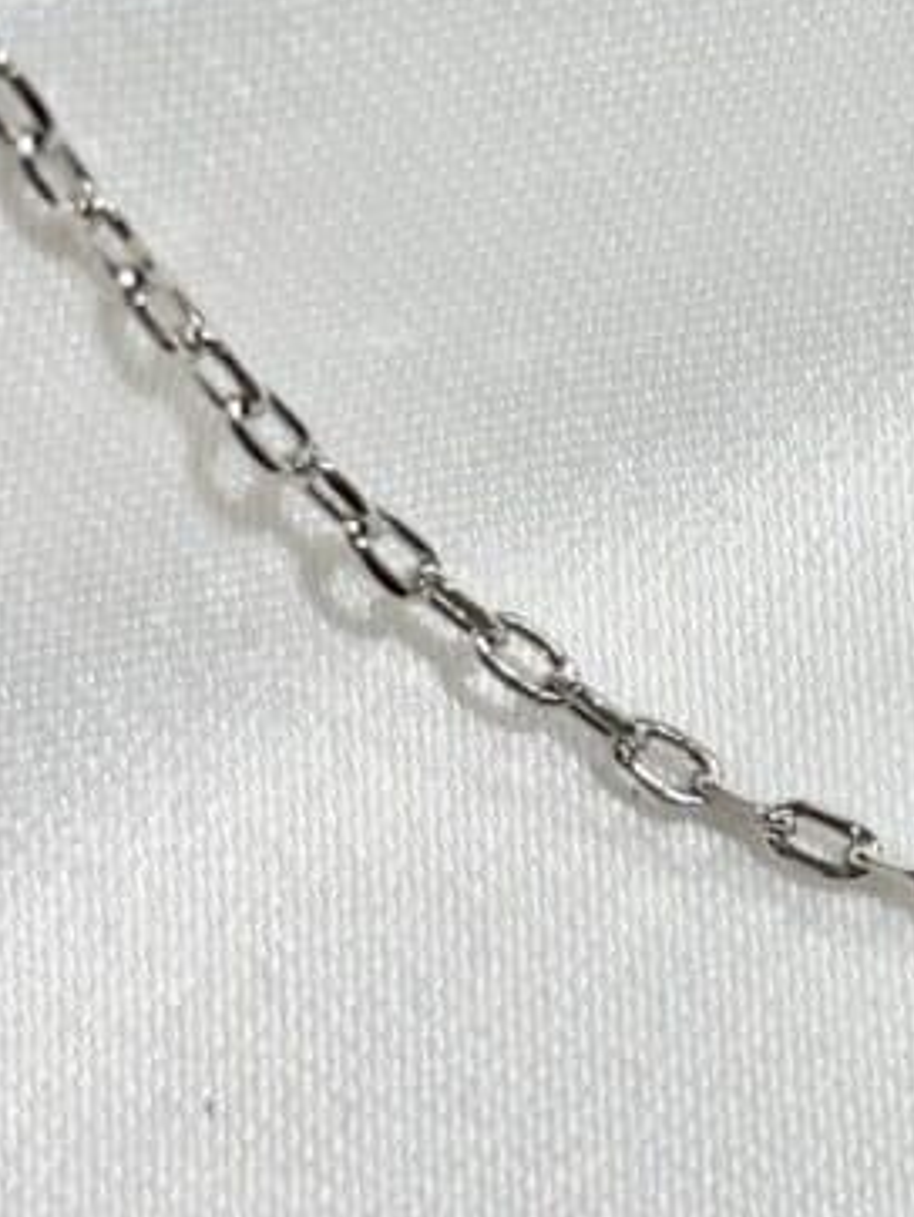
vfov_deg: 13.4
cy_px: 440
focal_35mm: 147
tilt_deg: -49.5
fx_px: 5169
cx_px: 1092
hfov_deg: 10.0
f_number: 1.6
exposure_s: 1/361
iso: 32
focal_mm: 5.96
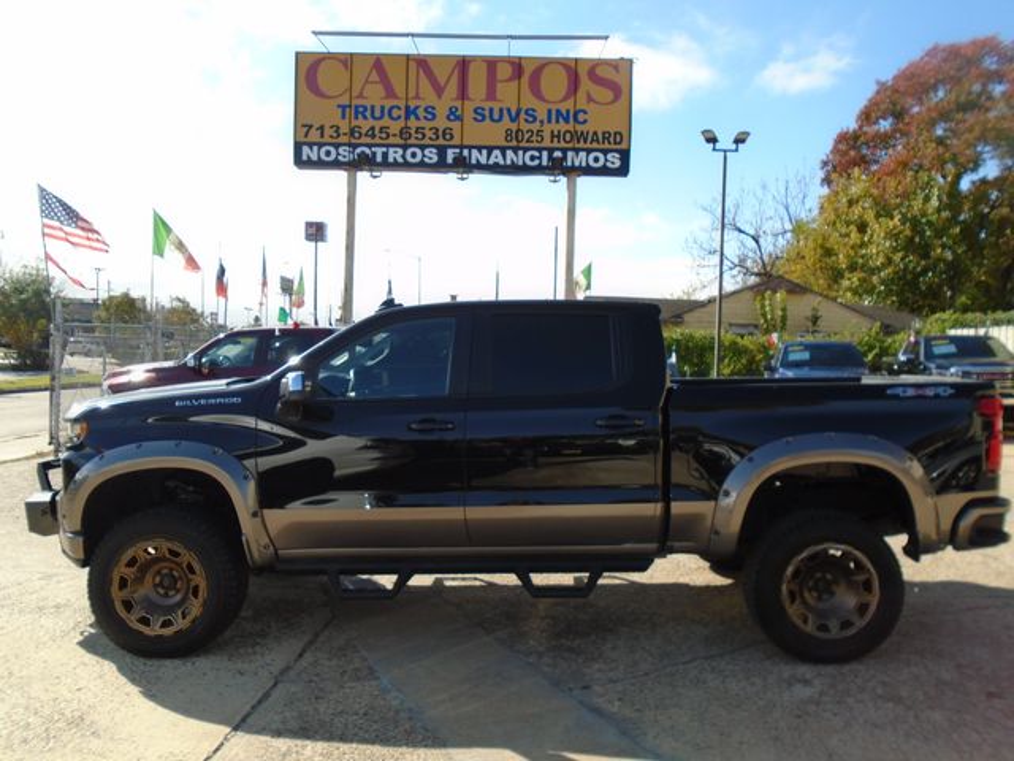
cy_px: 380
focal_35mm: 26
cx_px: 507
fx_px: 762
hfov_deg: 67.3
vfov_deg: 53.1
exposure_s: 1/800
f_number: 3.2
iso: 100
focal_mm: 4.6
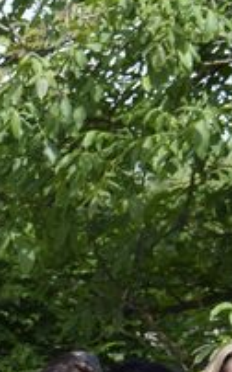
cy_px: 404
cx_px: -381
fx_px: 3160
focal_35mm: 312
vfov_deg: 6.7
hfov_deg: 4.1
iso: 200
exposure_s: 1/250
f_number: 8
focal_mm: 55
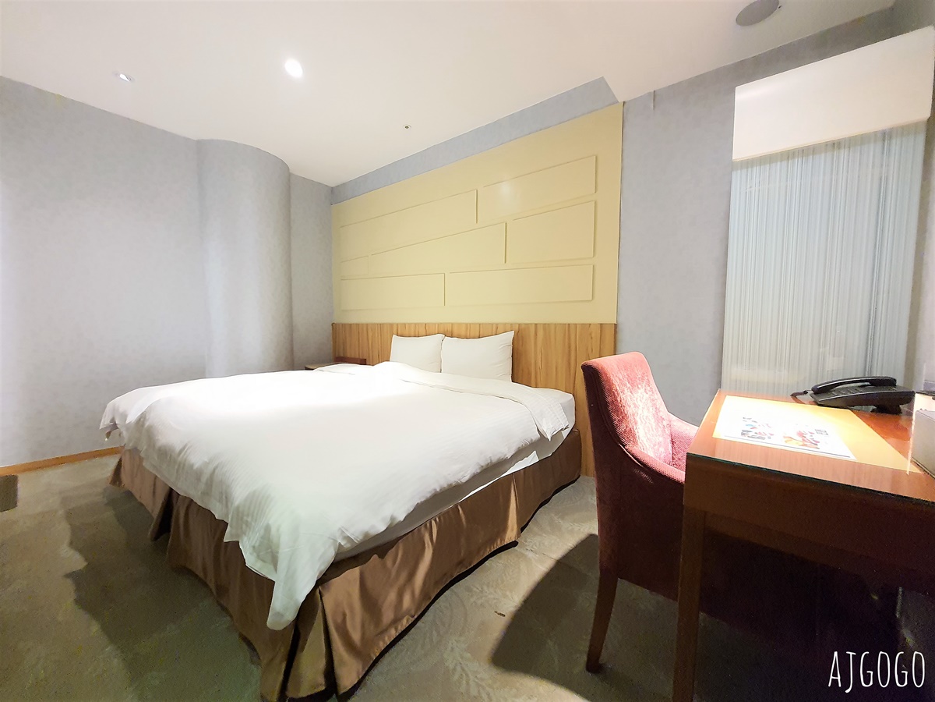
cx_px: 468
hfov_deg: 106.2
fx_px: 351
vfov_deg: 89.9
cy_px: 351
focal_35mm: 13
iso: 500
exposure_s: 1/30
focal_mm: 1.74
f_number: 2.2
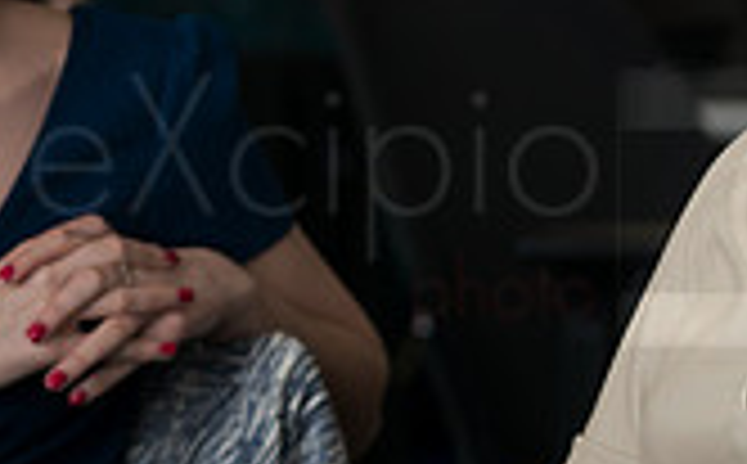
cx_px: 879
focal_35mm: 325
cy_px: 239
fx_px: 6603
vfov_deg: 4.0
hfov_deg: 6.4
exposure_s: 1/125
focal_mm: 83
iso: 100
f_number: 2.8
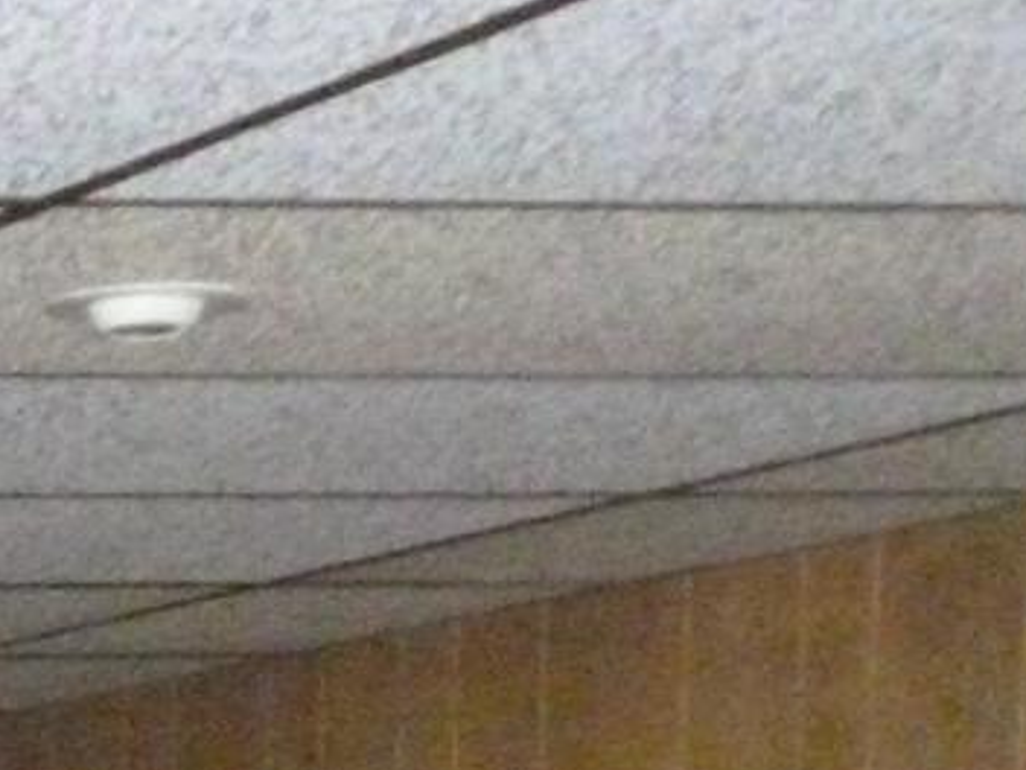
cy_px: 1934
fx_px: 4831
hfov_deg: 9.9
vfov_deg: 8.3
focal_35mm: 163
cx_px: -1778
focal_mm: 5
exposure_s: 1/60
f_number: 3.3
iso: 1000
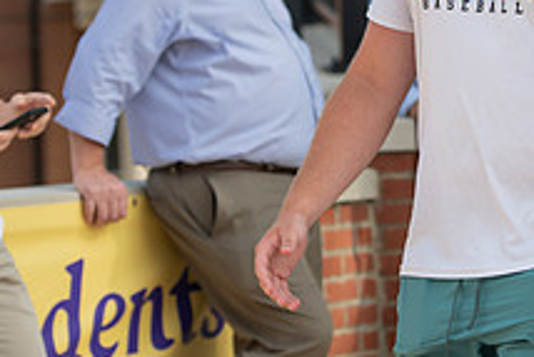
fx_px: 3815
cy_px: -49
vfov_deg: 5.3
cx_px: 499
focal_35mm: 257
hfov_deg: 8.0
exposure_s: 1/800
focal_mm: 95
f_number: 4
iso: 160
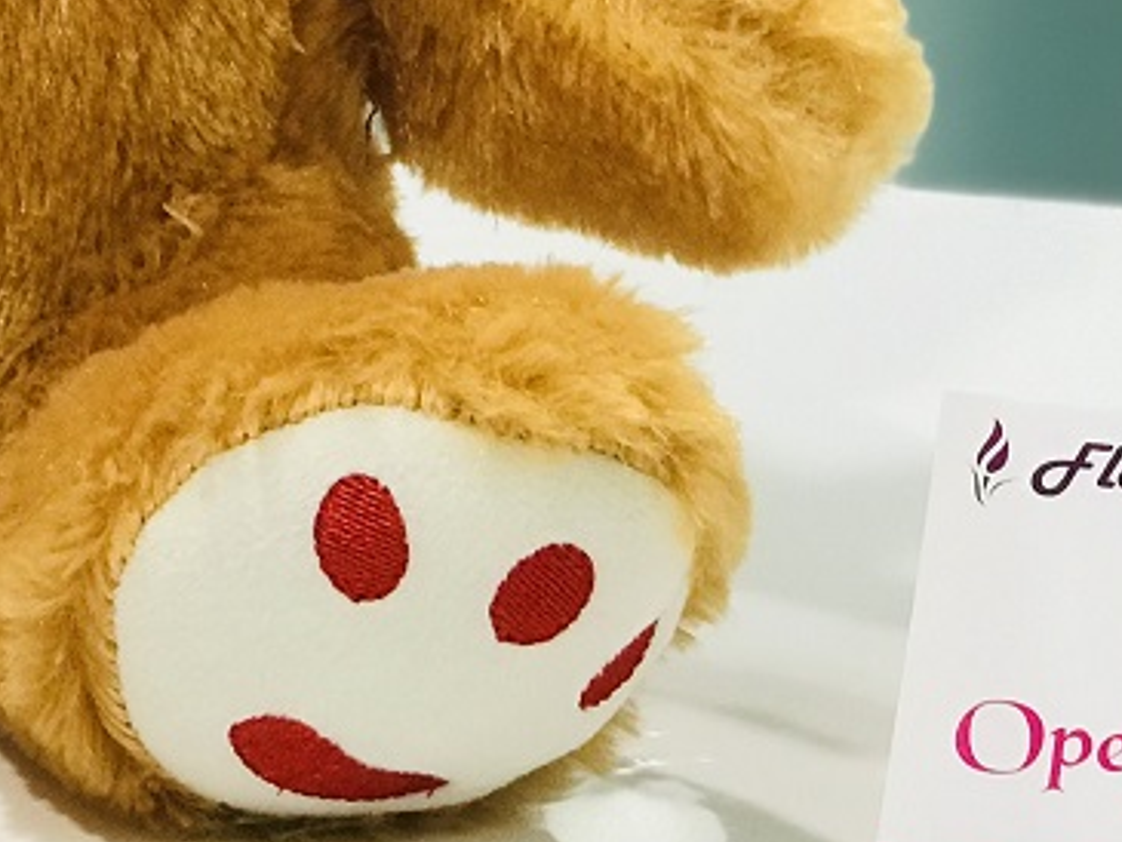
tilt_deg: -16.2
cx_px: 22
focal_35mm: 189
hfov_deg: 10.4
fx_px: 6128
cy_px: 3
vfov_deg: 7.8
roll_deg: -0.8
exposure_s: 1/50
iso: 80
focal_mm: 6.6
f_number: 2.8
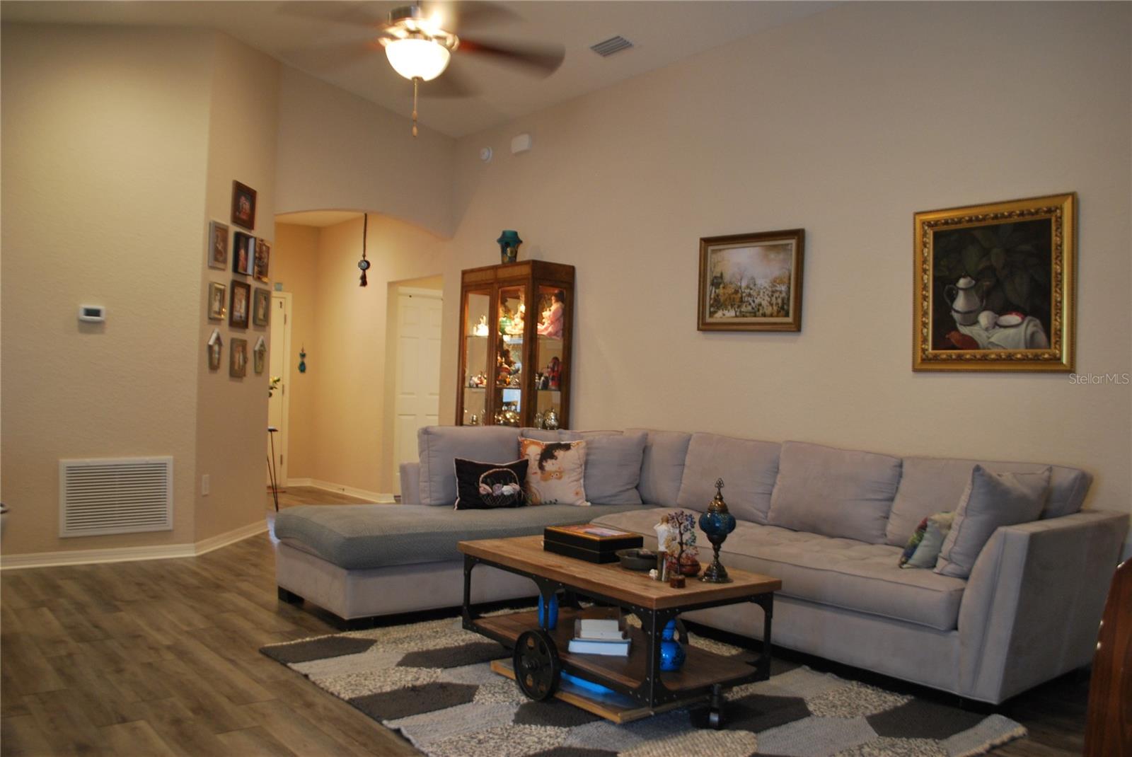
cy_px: 378
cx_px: 566
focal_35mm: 27
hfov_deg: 67.3
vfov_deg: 48.0
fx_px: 850
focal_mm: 18
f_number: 3.8
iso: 400
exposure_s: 1/20
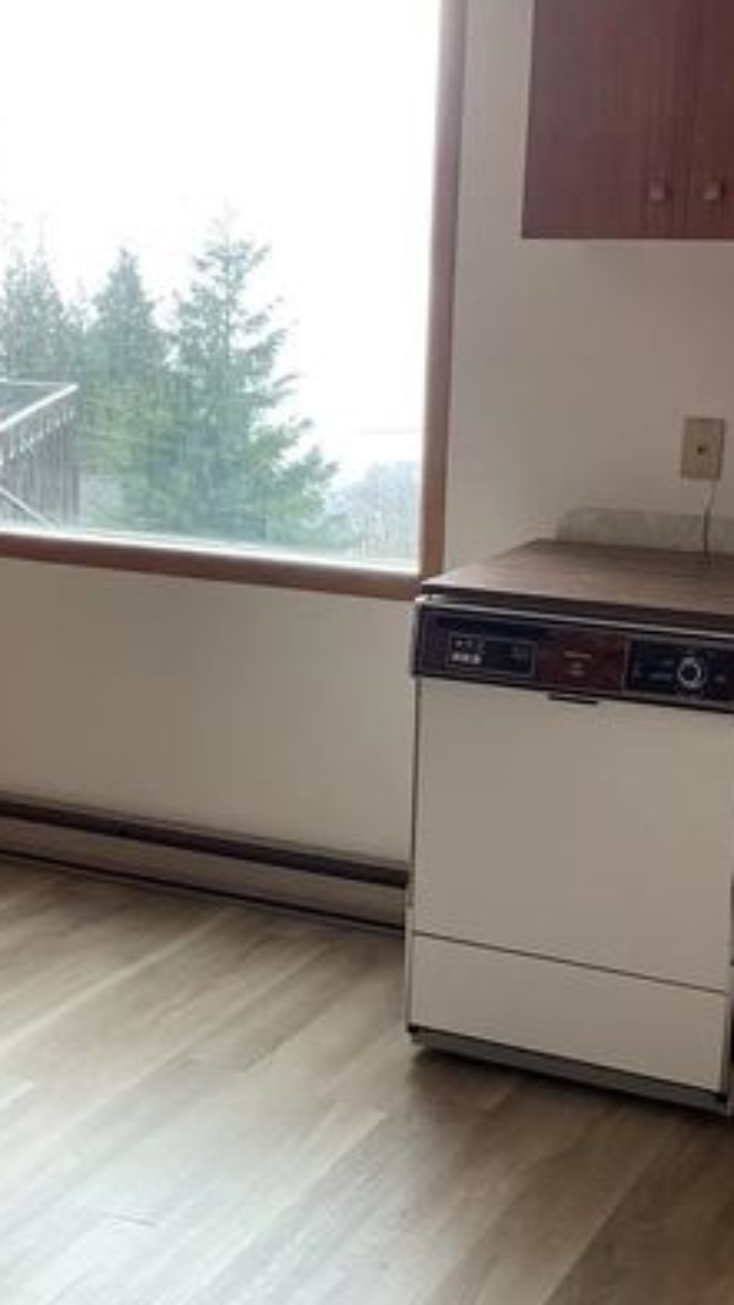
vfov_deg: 37.8
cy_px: 727
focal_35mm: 55
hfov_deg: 21.8
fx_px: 1903
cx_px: 299
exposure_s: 1/120
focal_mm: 3.3
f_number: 2.4
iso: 64
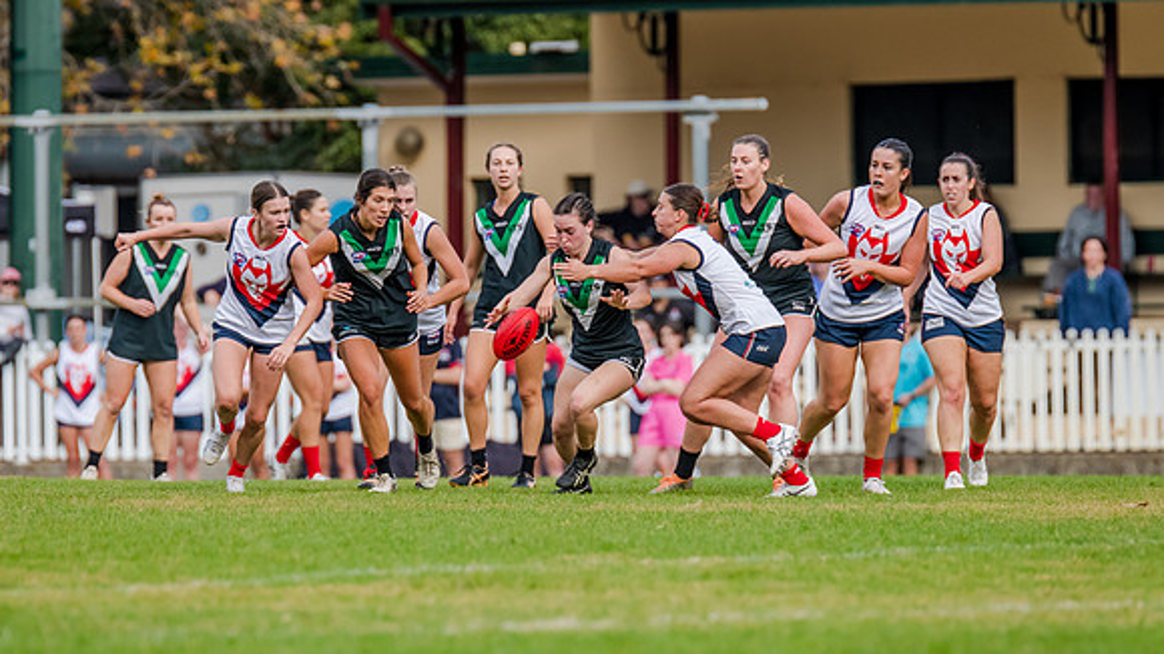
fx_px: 15294
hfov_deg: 4.4
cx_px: 542
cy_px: 335
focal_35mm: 496
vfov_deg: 2.5
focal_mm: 420
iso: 800
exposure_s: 1/1600
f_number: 5.6
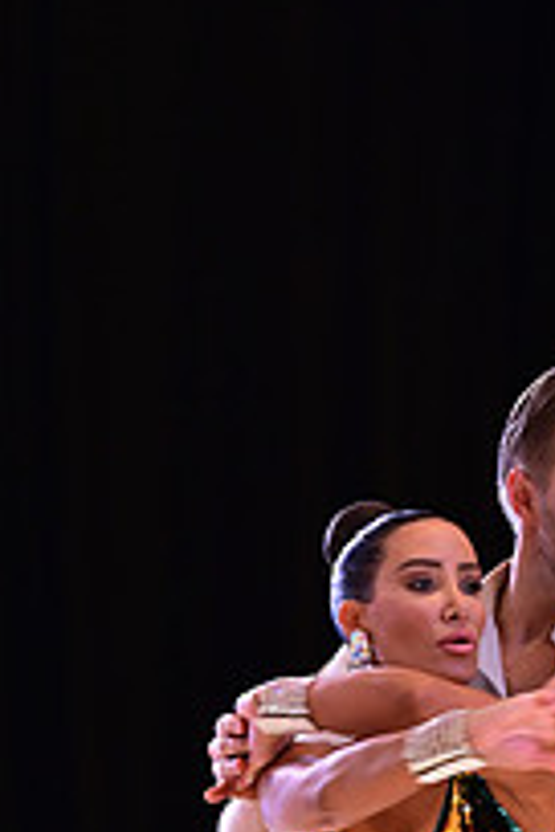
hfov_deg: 3.5
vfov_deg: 5.1
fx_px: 9203
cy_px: 1158
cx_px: 490
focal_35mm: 398
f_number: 3.5
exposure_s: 1/250
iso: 1600
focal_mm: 140
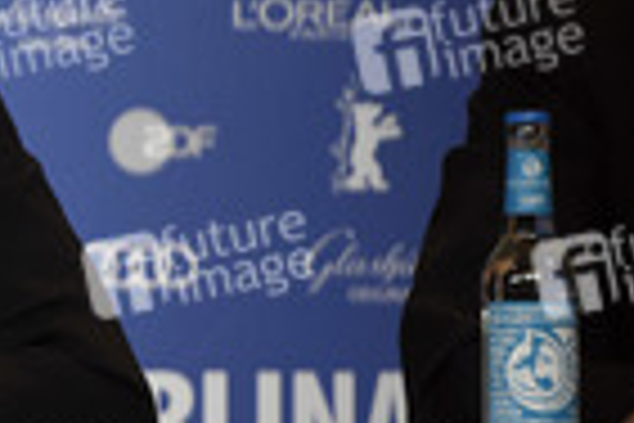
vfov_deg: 1.4
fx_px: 16835
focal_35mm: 956
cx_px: -371
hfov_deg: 2.2
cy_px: 153
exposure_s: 1/250
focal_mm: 200
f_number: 3.2
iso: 800
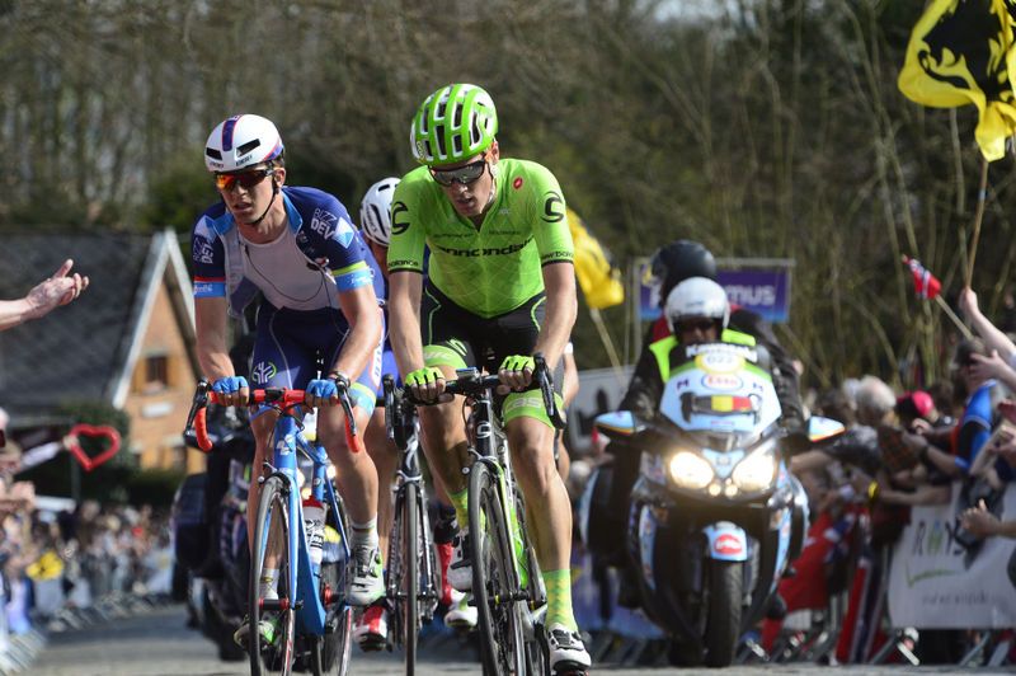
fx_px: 6768
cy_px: 338
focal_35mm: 240
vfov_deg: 5.7
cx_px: 508
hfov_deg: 8.6
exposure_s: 1/1000
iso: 1000
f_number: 8
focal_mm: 240
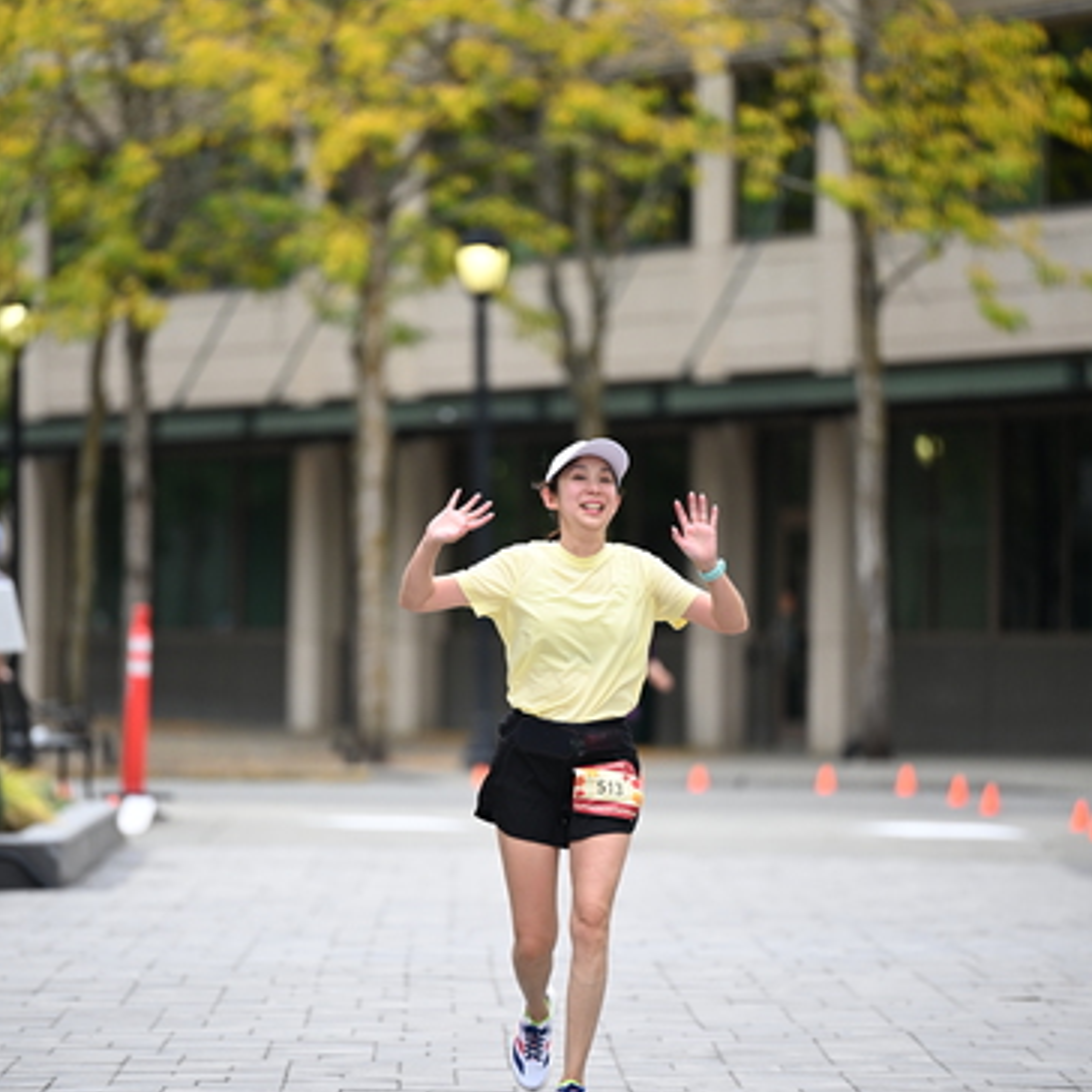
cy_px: 645
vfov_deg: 6.8
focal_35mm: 257
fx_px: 9172
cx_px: 548
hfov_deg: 6.8
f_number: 2.8
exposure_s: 1/2000
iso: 640
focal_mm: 200
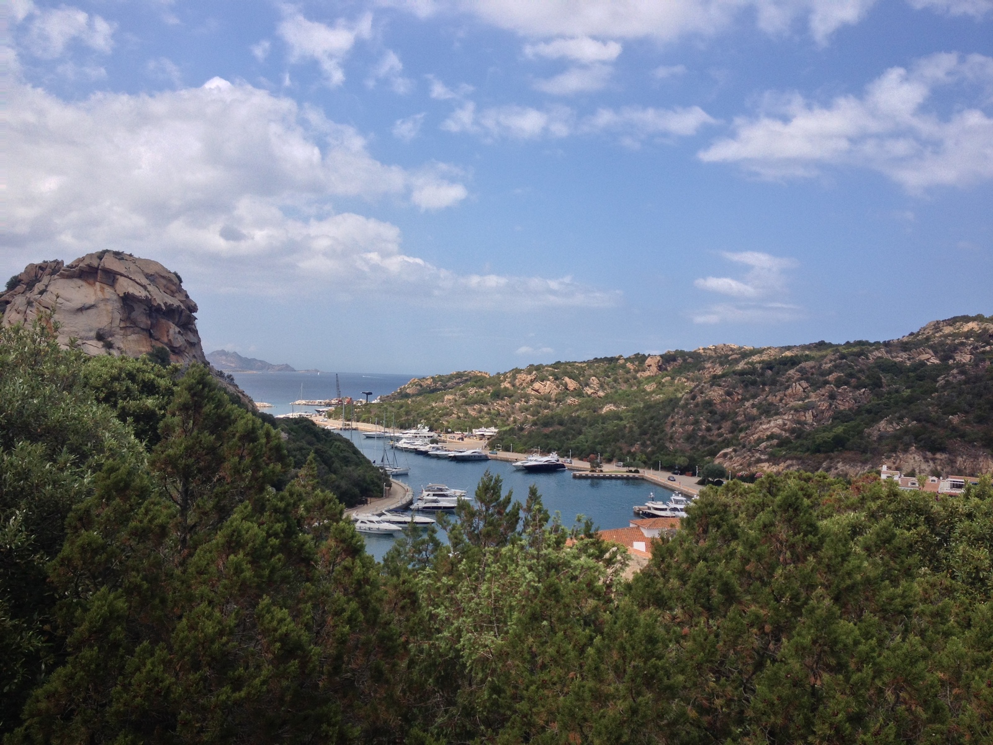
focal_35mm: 35
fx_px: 1004
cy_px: 372
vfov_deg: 40.7
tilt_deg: -1.7
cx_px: 496
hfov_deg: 52.6
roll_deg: -1.6
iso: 50
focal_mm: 4.28
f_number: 2.4
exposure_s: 1/1623
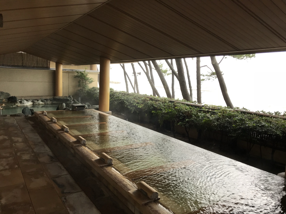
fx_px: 231
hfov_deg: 63.4
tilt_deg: -6.6
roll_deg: -2.8
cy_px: 107
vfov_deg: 49.7
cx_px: 143
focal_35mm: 28
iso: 32
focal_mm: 3.99
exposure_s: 1/60
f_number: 1.8
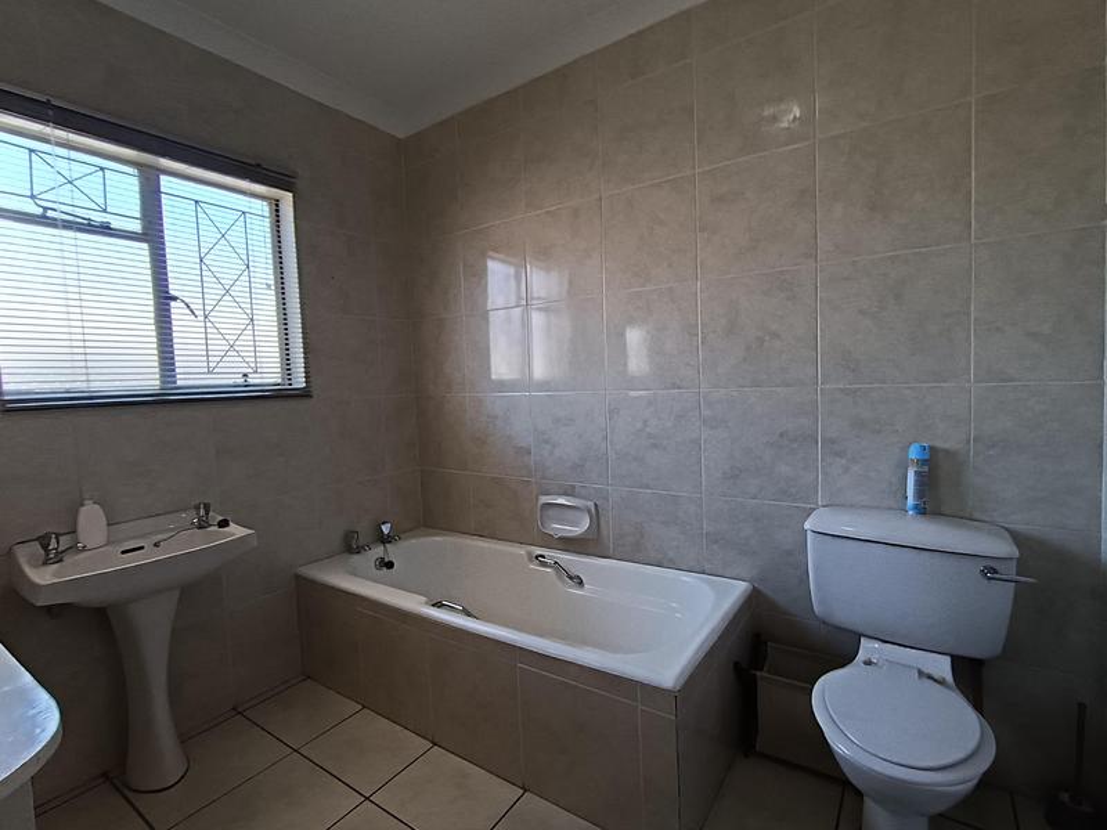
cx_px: 554
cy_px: 415
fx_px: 544
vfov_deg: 74.7
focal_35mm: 17
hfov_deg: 91.0
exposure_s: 1/50
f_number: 2.2
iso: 304
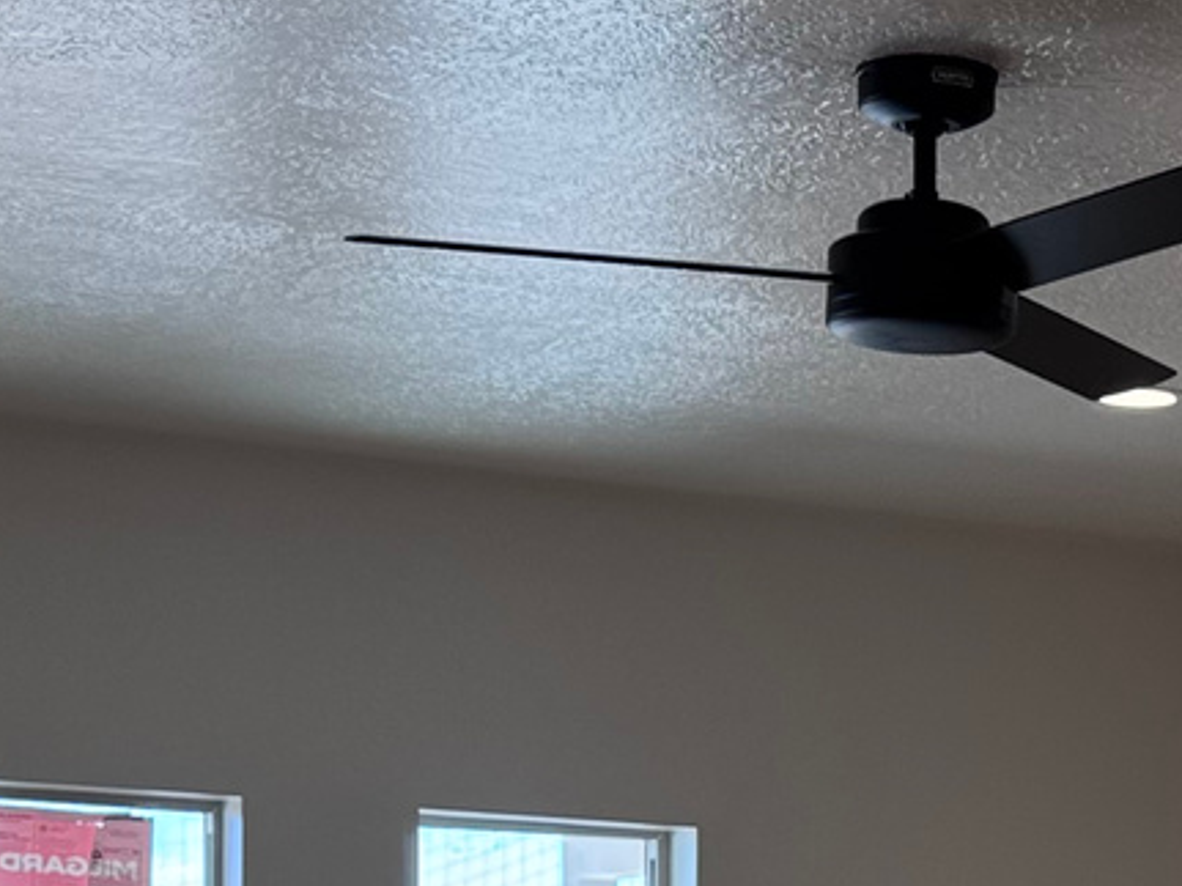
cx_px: 1078
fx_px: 3892
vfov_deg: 12.2
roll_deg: -1.5
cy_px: 1415
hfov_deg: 17.0
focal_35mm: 114
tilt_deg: -4.8
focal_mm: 6.76
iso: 64
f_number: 1.78
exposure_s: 1/164
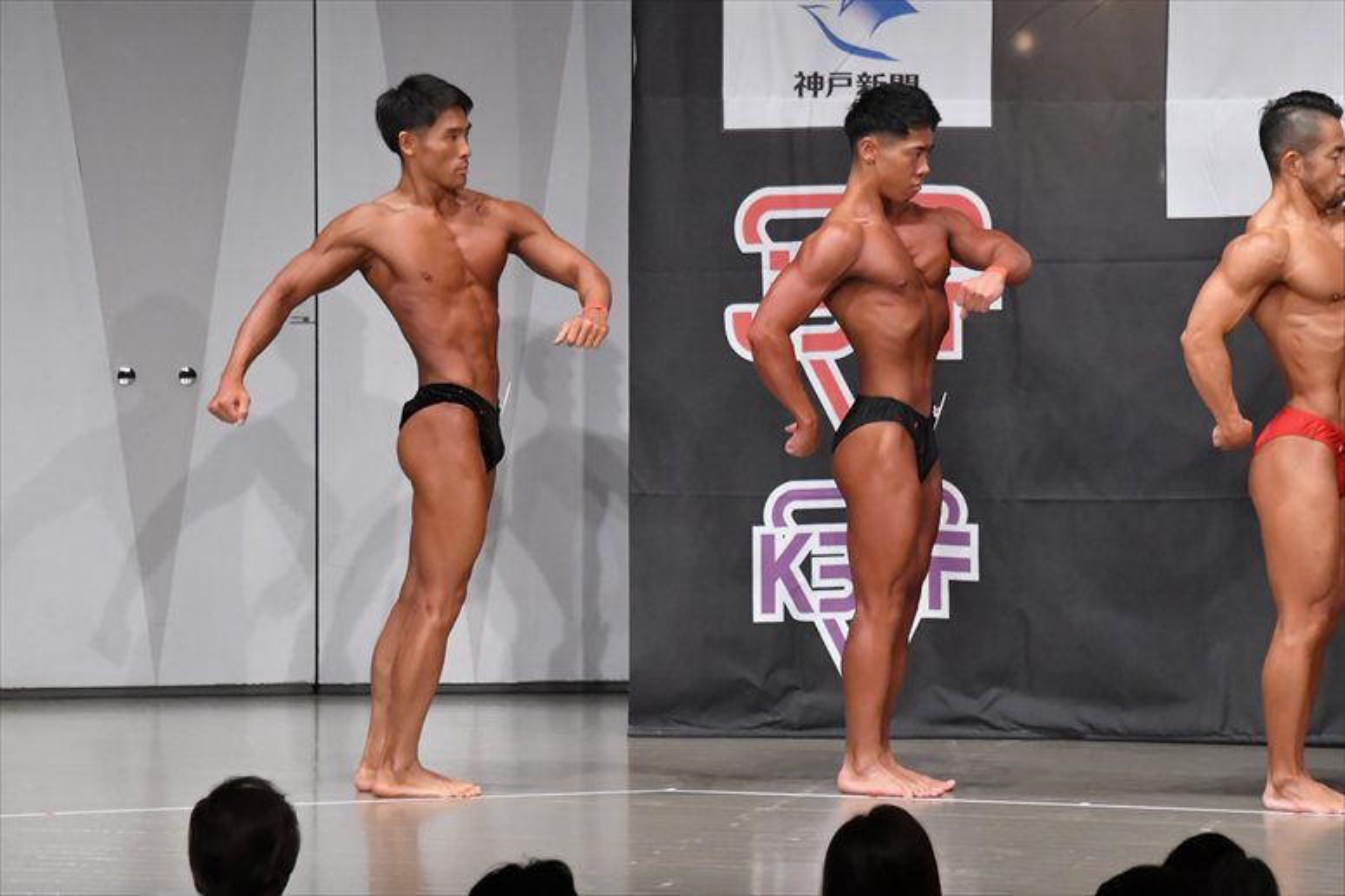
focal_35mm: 217
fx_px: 8104
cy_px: 448
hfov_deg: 9.5
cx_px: 672
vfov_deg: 6.3
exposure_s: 1/400
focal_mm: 145
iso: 6400
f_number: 5.6
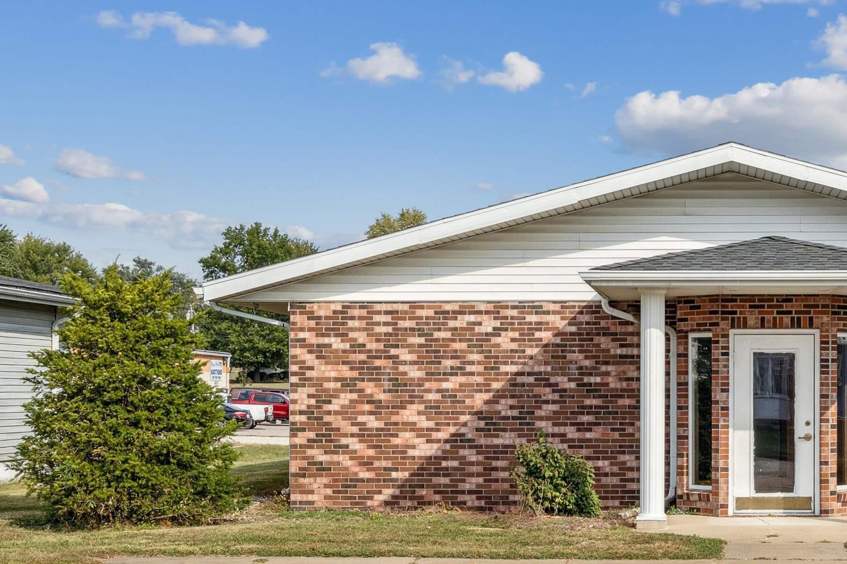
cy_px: 292
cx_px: 702
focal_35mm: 66
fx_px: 1553
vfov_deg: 20.6
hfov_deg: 29.7
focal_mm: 26
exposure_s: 1/800
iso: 400
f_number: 9
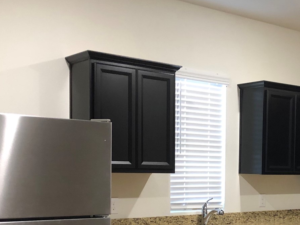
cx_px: 258
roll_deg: -1.4
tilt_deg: -2.5
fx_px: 555
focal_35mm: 64
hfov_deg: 29.3
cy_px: 197
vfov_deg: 22.4
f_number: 1.8
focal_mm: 3.99
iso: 64
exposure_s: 1/15
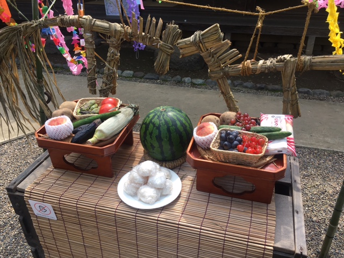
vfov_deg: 48.2
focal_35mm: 29
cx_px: 172
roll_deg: -1.4
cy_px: 129
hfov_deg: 61.7
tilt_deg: -28.7
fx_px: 288
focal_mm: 4.15
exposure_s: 1/277
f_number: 2.2
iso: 25
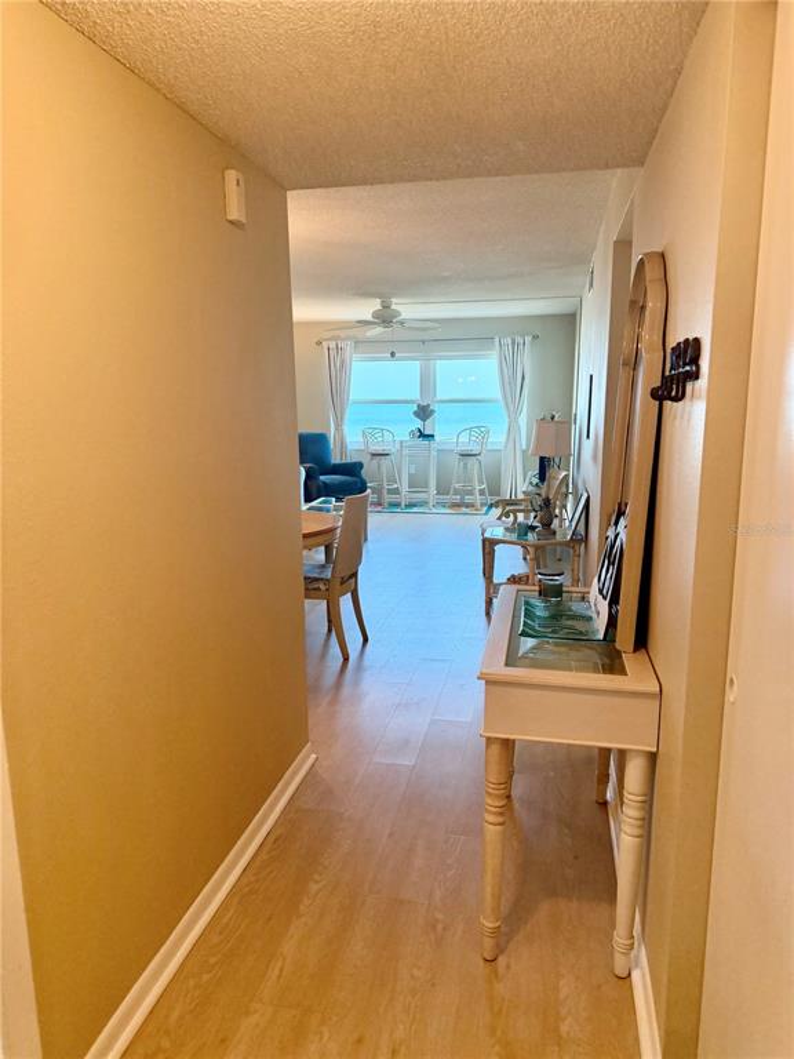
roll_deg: -0.3
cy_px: 530
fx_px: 734
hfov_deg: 56.8
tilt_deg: -10.0
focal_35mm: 24
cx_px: 397
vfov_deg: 71.6
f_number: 1.78
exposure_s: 1/202
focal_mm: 6.76
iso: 200
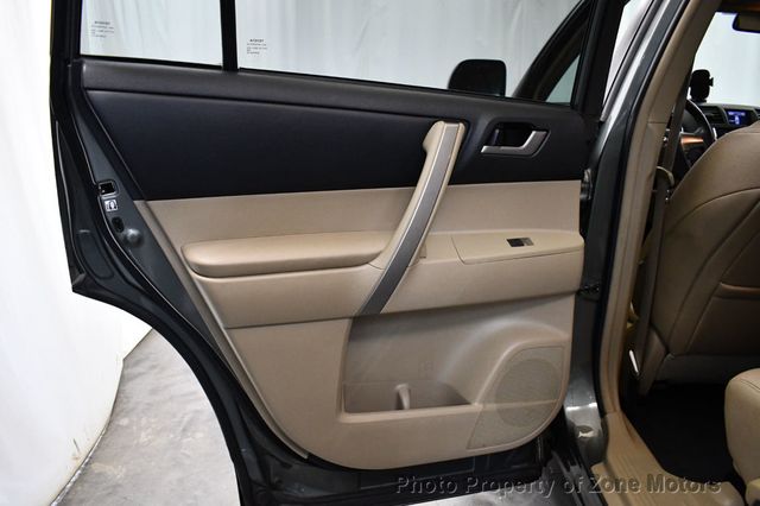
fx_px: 570
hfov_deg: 67.4
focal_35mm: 27
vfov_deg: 47.9
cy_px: 253
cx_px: 380
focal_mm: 18
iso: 2800
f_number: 3.5
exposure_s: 1/125
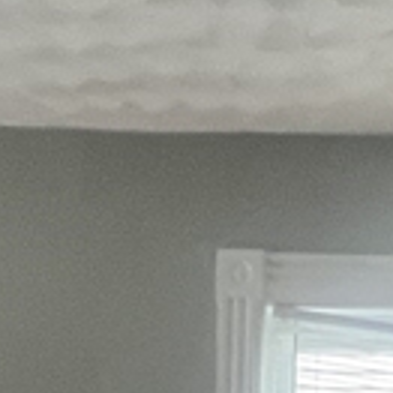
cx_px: 216
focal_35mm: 90
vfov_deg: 14.7
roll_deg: -1.9
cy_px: 855
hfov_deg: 19.3
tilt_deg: -13.2
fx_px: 1156
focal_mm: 1.57
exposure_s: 1/99
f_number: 1.8
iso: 200
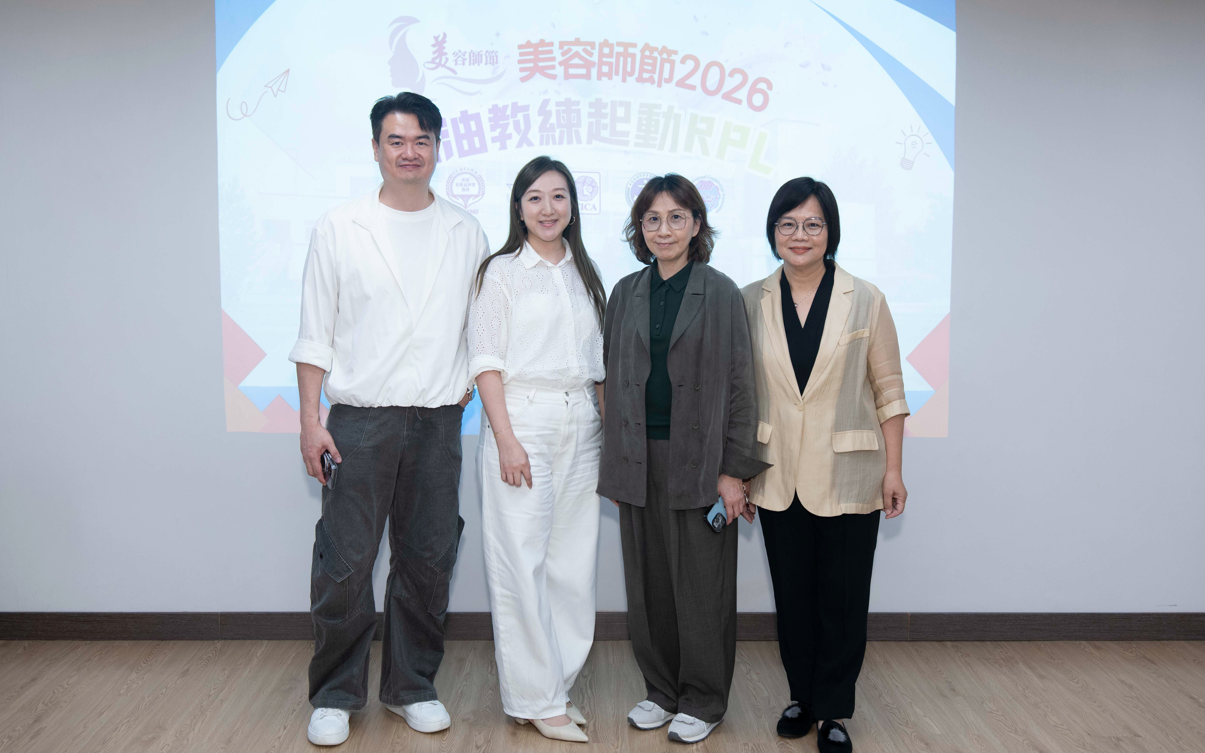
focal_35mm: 36
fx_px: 1182
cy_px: 353
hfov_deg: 54.0
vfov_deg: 35.3
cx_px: 599
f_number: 3.2
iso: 800
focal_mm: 35
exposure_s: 1/160
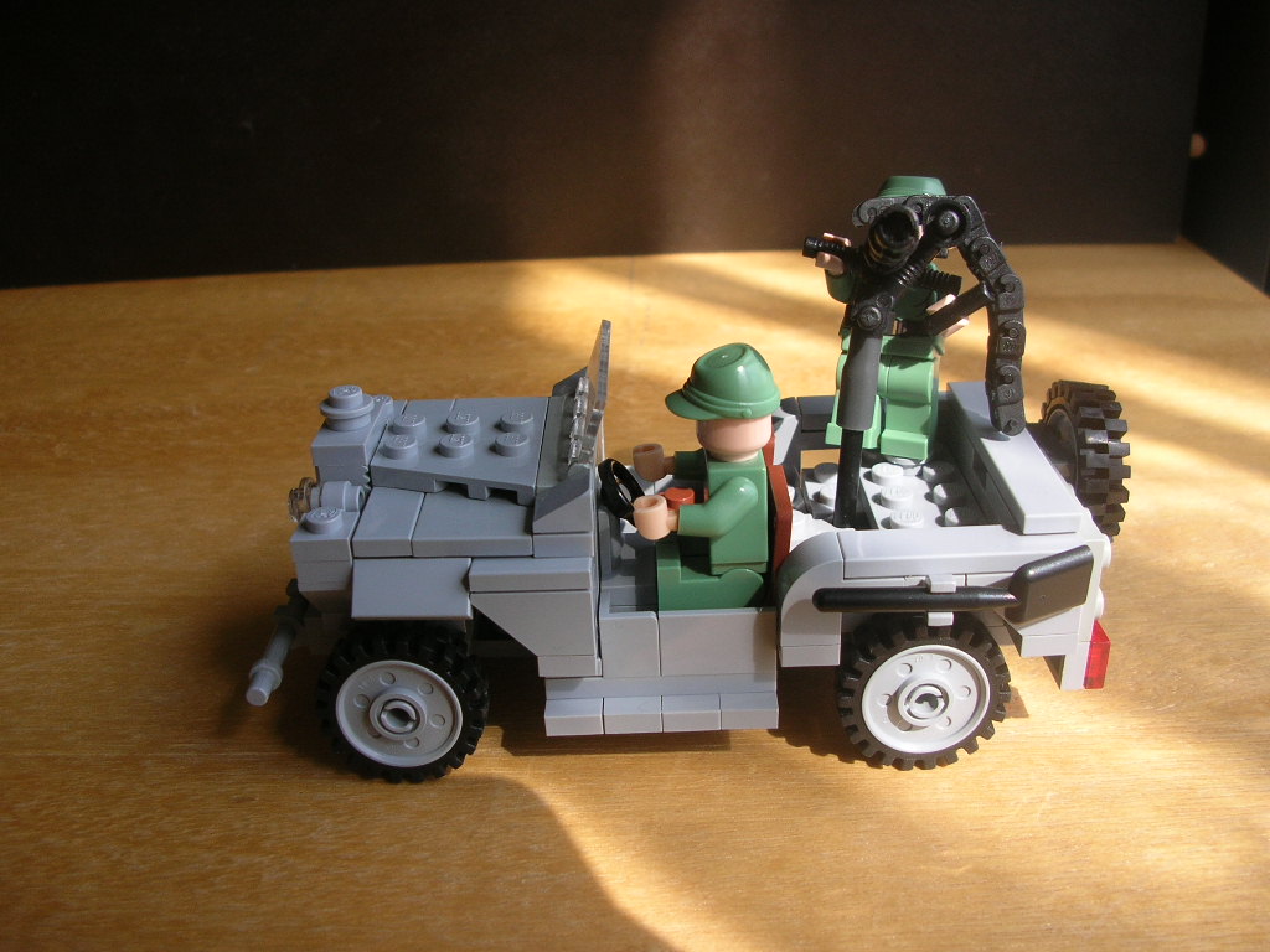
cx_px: 635
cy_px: 476
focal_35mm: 35
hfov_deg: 52.6
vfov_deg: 40.7
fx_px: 1284
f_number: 2.8
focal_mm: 5.8
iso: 50
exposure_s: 1/132
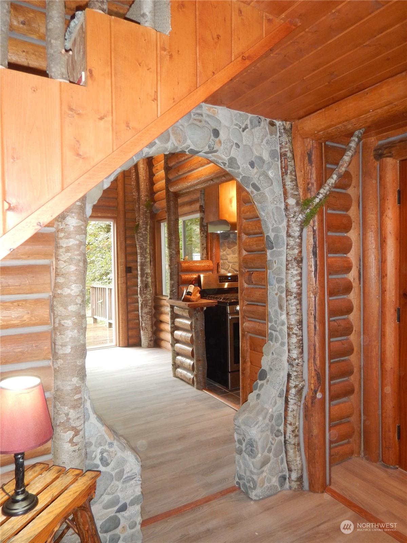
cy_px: 272
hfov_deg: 56.8
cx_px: 204
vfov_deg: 71.6
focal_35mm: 24
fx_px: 376
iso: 220
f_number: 2.8
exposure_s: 1/30
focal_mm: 4.3
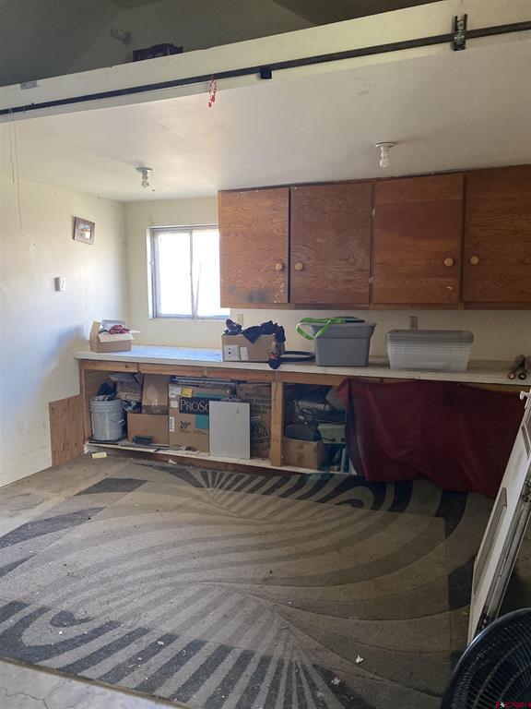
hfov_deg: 53.1
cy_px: 354
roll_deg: -0.2
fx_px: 532
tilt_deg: -5.3
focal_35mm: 26
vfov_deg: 67.3
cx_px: 266
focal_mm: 4.25
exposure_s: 1/60
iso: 320
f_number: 1.8
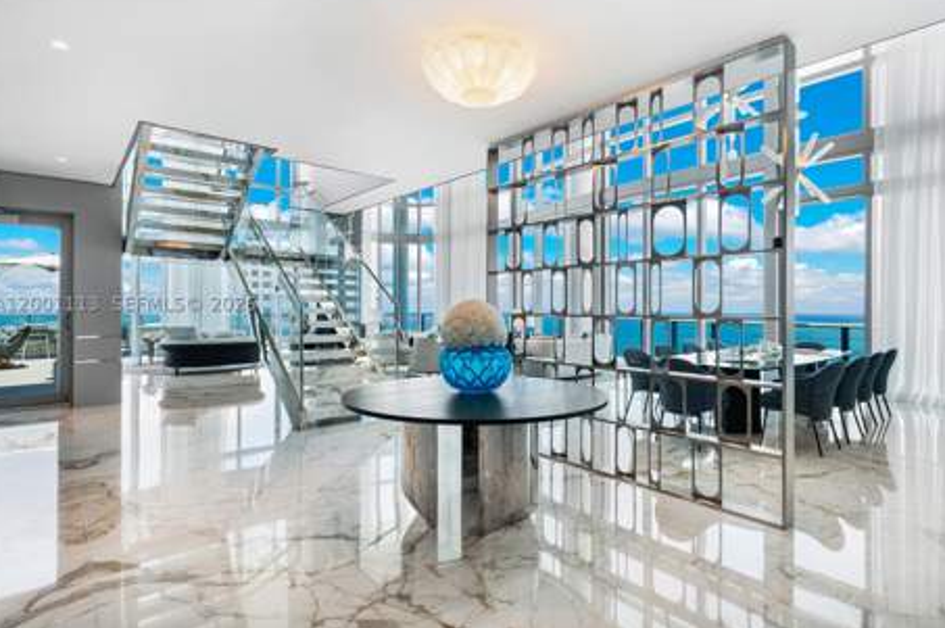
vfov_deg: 67.2
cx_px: 488
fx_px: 472
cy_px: 301
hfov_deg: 90.0
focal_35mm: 18
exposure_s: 1/13
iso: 100
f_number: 11
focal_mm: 17
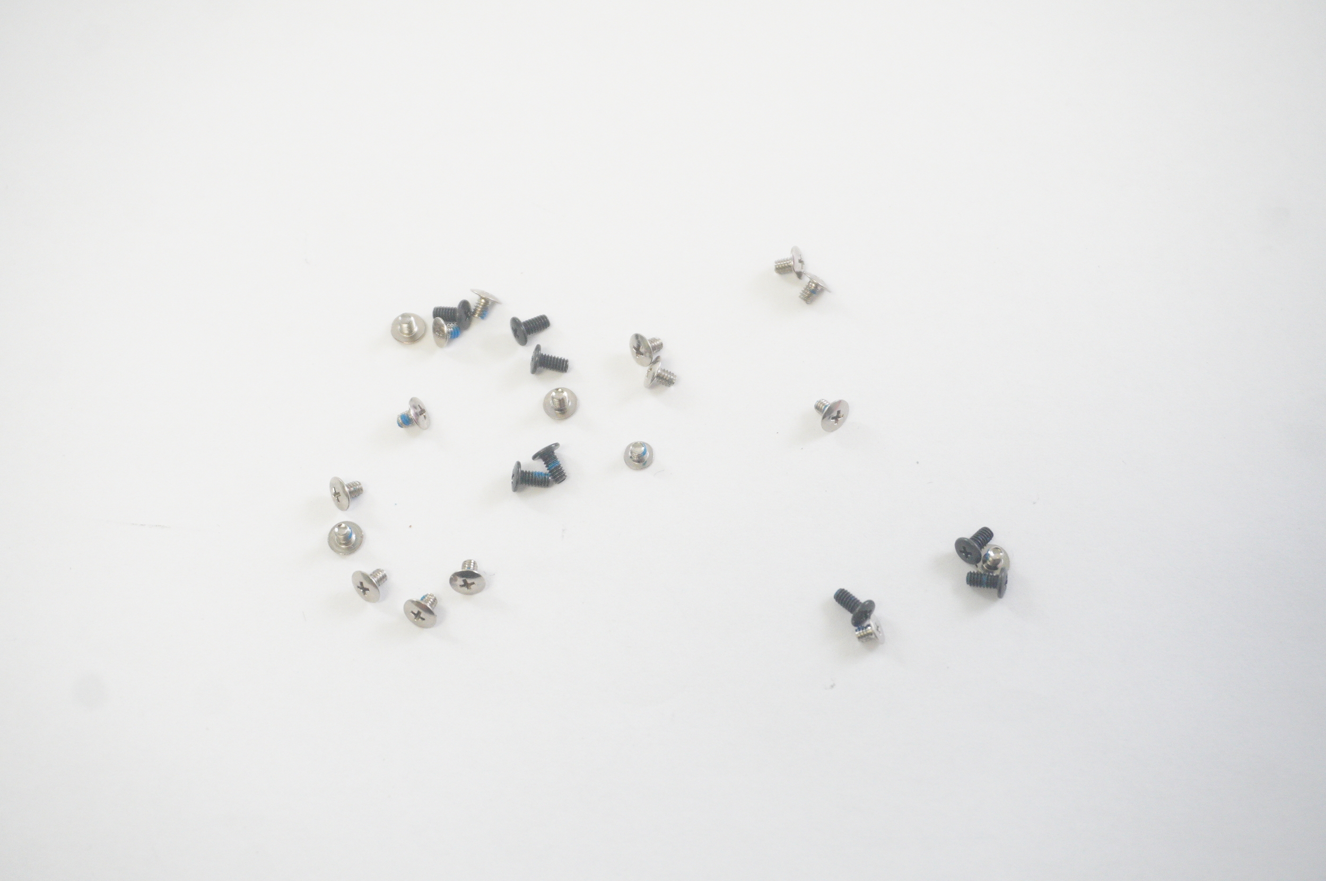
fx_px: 2042
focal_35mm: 56
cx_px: 663
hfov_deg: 36.0
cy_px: 440
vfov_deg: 24.4
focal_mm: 37
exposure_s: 1/100
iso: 2500
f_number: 5.6
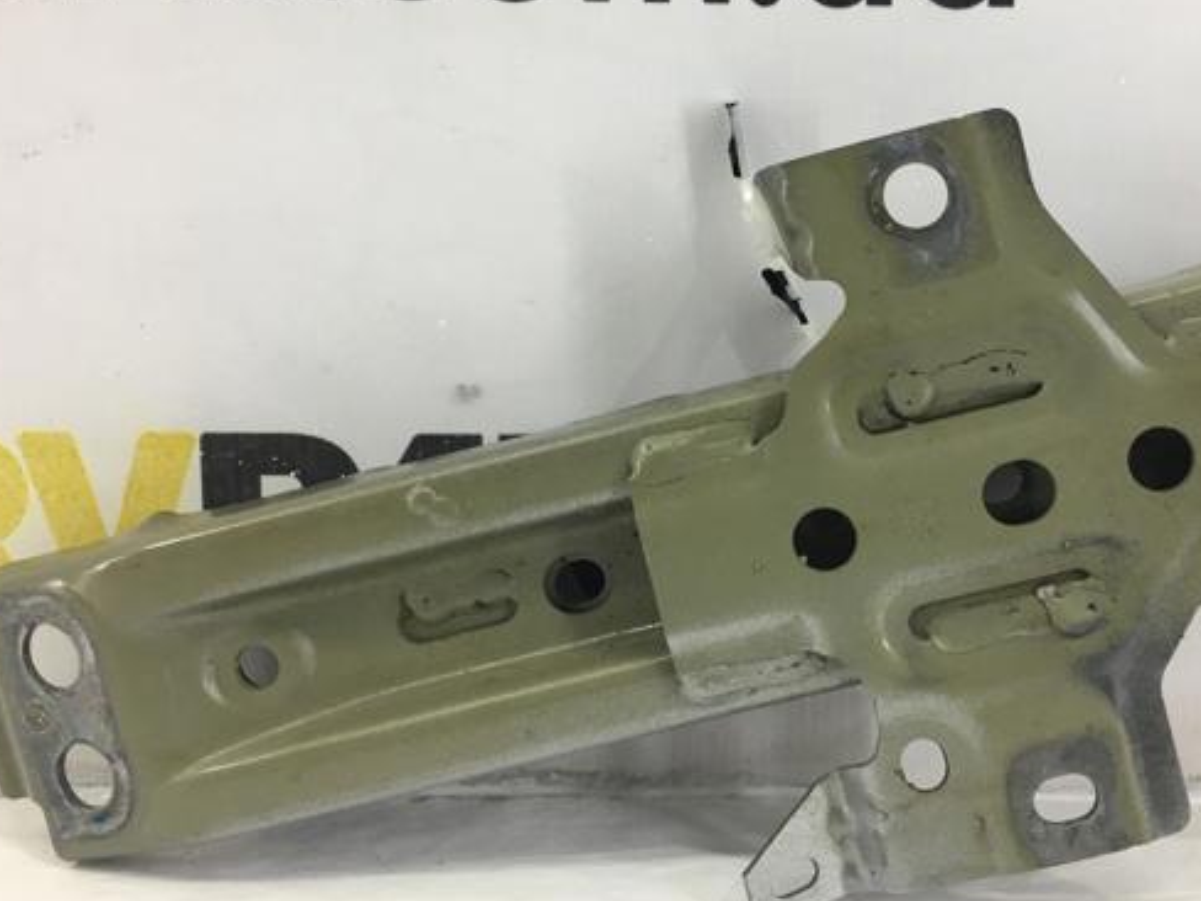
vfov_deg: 37.6
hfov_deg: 48.7
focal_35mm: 38
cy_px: 379
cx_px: 711
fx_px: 1318
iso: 25
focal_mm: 4.15
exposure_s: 1/33
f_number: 2.2
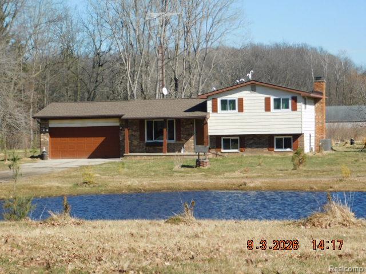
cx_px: 183
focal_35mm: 115
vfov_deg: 12.9
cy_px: 137
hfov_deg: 17.1
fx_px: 1216
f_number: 4.8
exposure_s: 1/640
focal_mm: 20.3
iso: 125
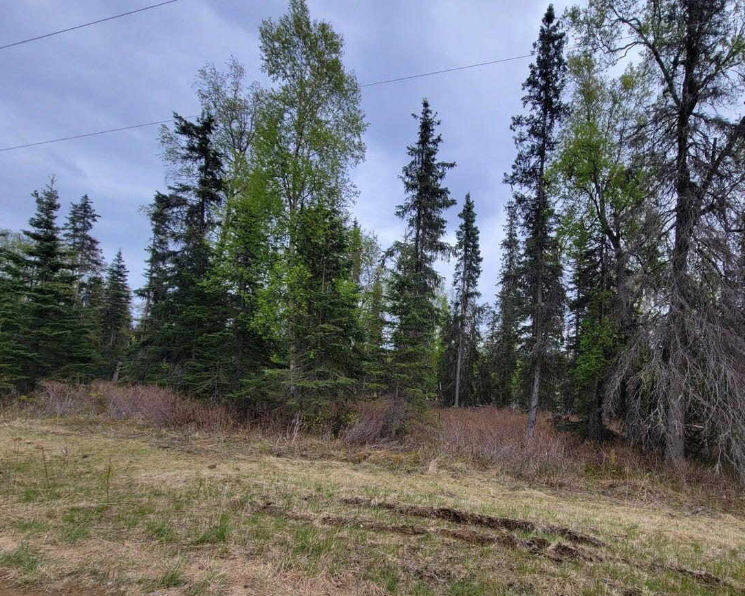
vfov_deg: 79.7
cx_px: 444
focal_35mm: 16
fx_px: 353
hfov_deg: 92.0
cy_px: 347
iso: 50
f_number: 2.2
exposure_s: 1/1033
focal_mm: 2.2
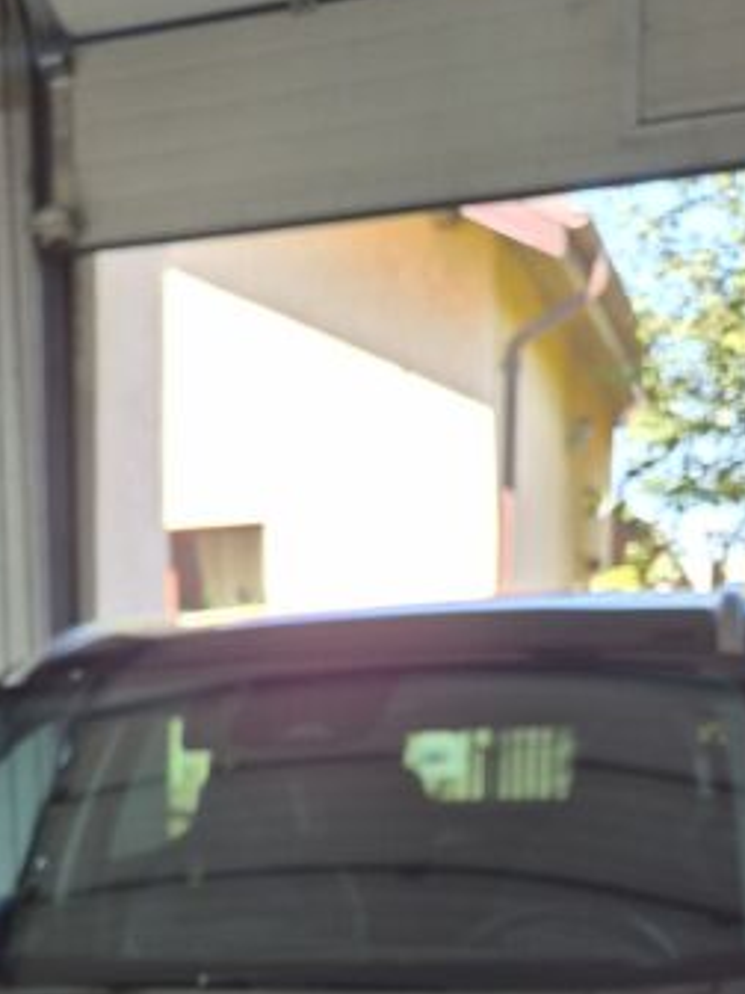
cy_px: 1242
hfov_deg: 20.6
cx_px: 68
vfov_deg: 24.7
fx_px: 2009
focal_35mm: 70
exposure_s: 1/100
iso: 32
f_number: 1.8
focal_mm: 5.4
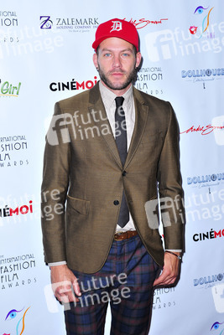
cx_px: 112
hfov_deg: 24.6
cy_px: 168
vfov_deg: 36.2
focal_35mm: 55
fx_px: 513
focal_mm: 55
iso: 500
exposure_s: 1/320
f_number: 5.6
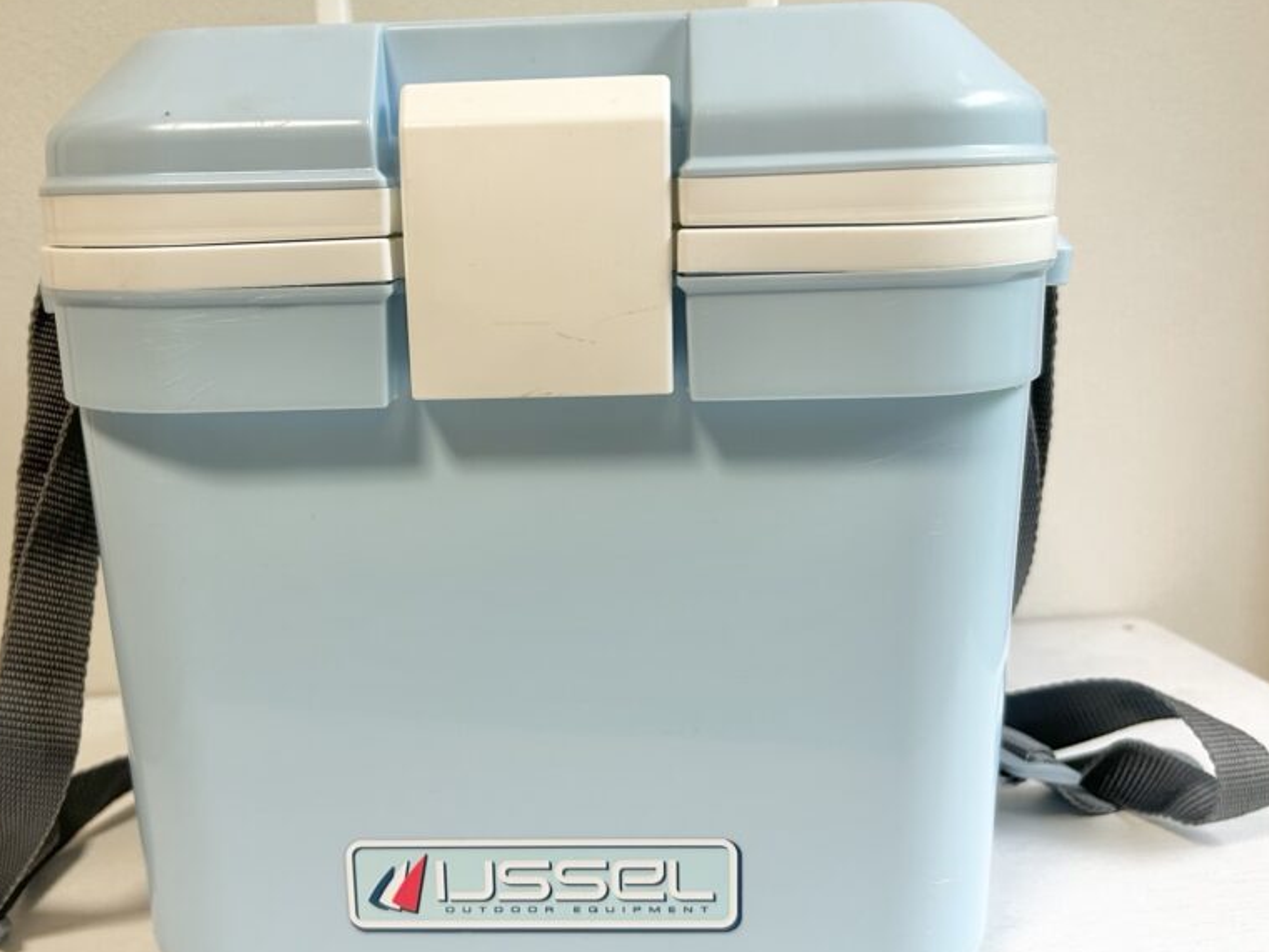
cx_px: 535
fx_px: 1283
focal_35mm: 35
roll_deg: +1.8
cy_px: 403
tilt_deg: -8.9
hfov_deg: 52.4
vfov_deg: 40.6
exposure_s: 1/60
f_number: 1.5
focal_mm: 5.7
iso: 160
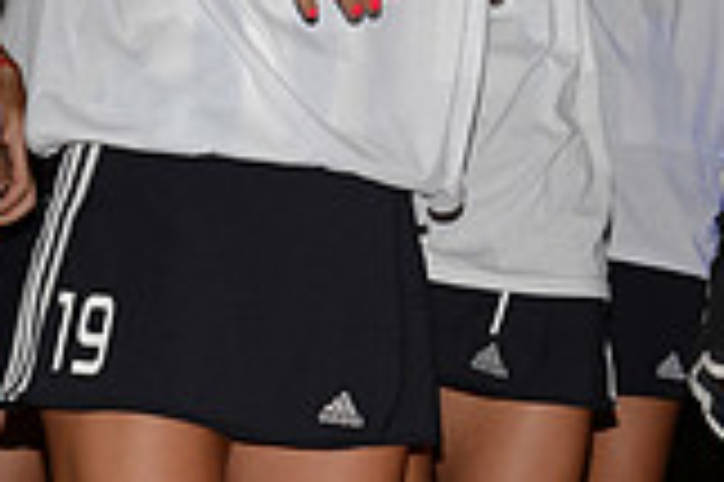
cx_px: 773
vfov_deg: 7.4
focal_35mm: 180
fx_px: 3616
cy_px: -322
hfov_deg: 11.3
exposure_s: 1/160
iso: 320
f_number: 5.6
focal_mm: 50
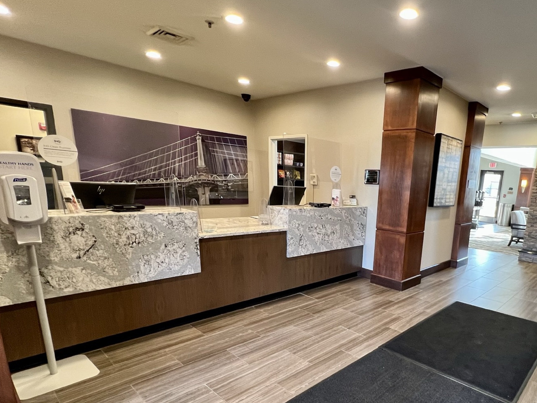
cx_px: 369
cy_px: 262
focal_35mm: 20
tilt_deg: -13.6
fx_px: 310
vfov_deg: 64.6
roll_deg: -3.8
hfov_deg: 78.4
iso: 250
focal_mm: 1.57
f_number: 1.8
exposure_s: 1/60
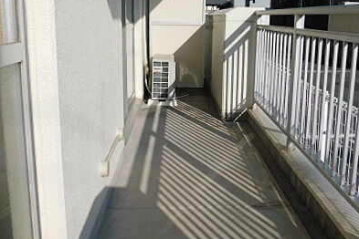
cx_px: 204
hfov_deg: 49.4
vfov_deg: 34.1
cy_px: 97
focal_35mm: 39
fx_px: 389
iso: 125
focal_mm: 4
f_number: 6
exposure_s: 1/800
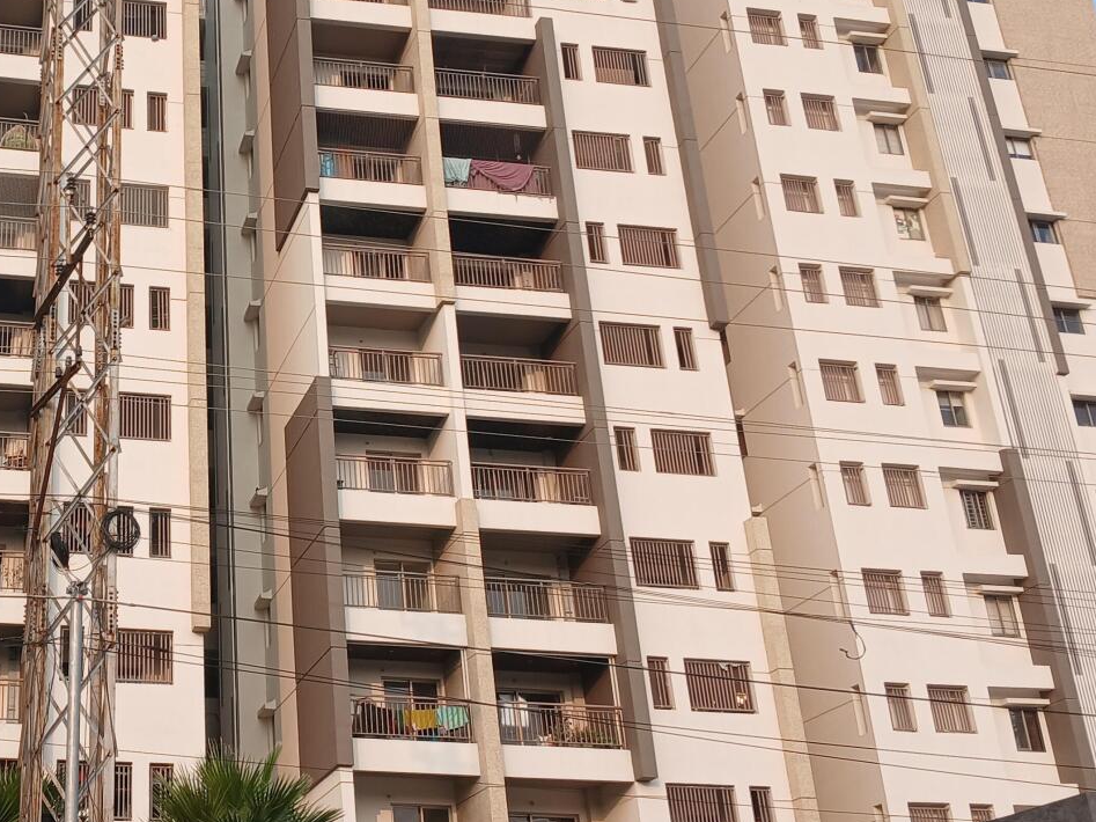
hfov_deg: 36.3
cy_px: 367
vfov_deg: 29.1
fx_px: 1583
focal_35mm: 50
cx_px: 151
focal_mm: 3.98
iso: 20
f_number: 1.8
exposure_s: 1/225
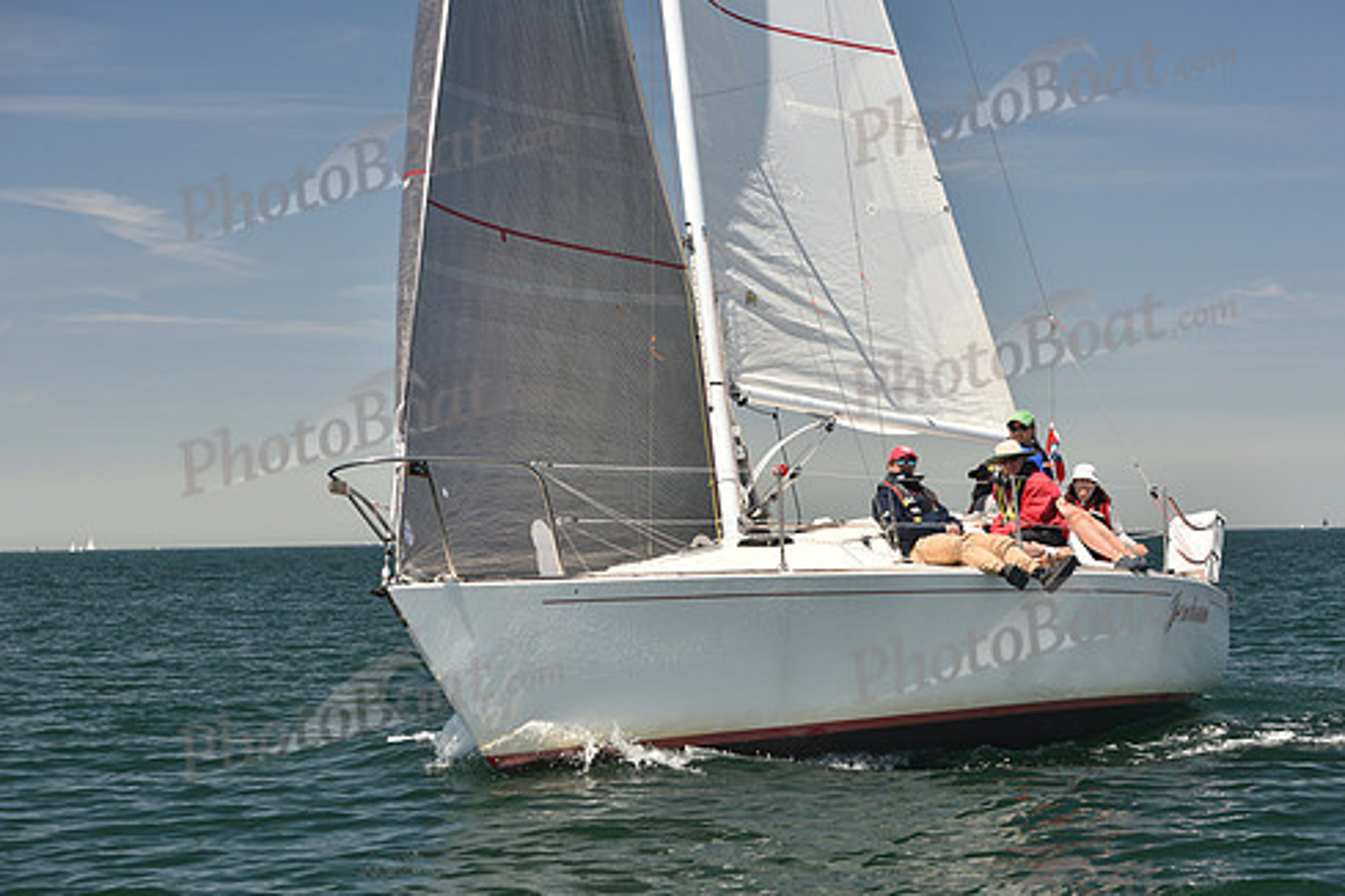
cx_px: 710
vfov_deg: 16.4
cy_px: 529
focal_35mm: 83
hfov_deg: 24.5
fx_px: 3101
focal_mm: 70
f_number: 5
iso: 250
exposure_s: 1/640
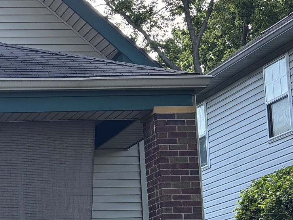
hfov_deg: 16.7
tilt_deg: +6.9
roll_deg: +1.2
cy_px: 225
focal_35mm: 108
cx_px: -137
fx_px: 914
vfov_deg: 13.5
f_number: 1.6
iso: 50
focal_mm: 5.96
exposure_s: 1/510
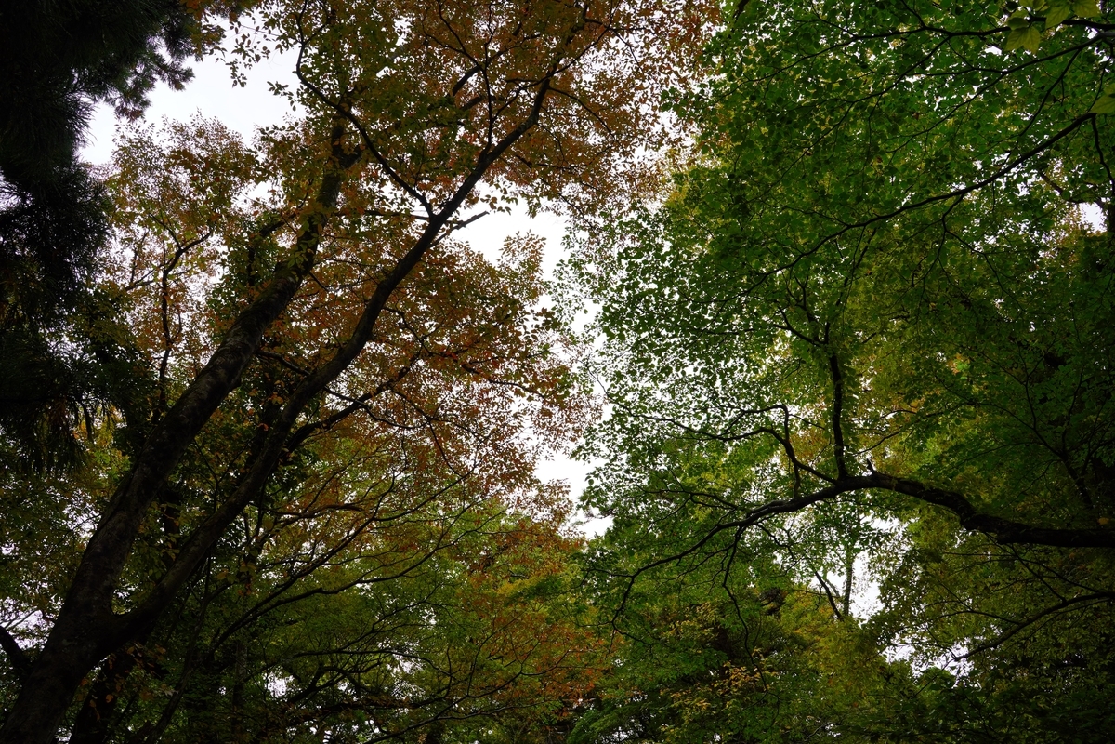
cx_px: 558
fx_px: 867
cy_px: 372
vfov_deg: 46.4
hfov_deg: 65.5
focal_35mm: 28
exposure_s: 1/60
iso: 250
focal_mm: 28
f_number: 9
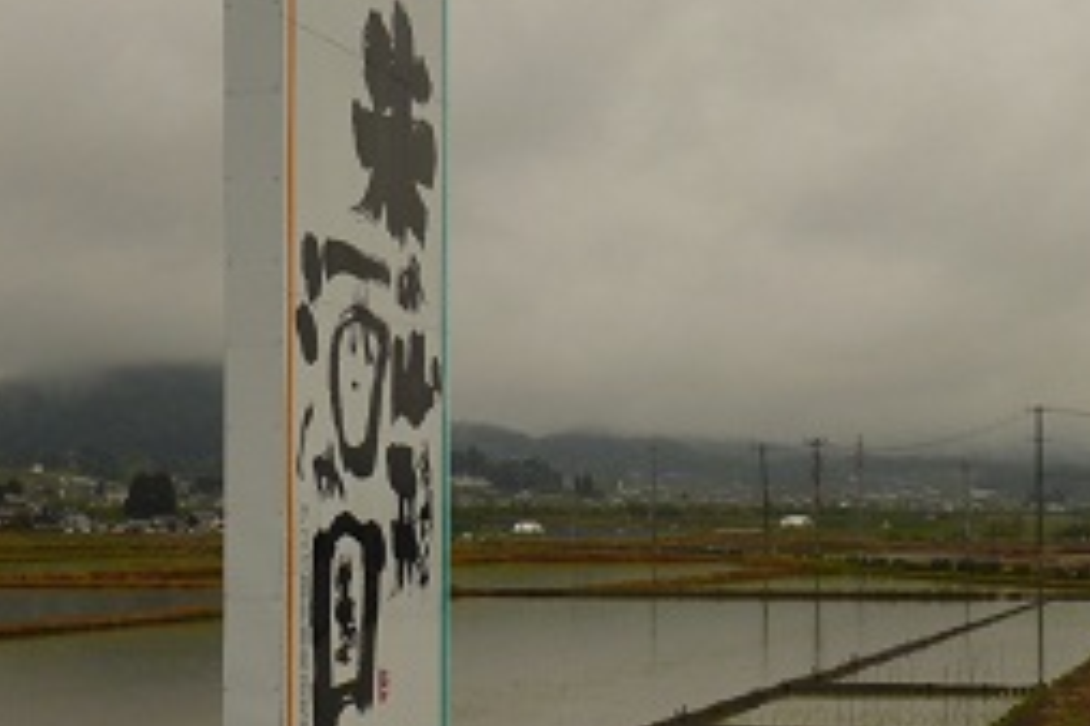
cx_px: 547
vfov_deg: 16.0
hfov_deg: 23.9
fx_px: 2572
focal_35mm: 85
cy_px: 438
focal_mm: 8
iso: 100
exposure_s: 1/1000
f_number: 3.9
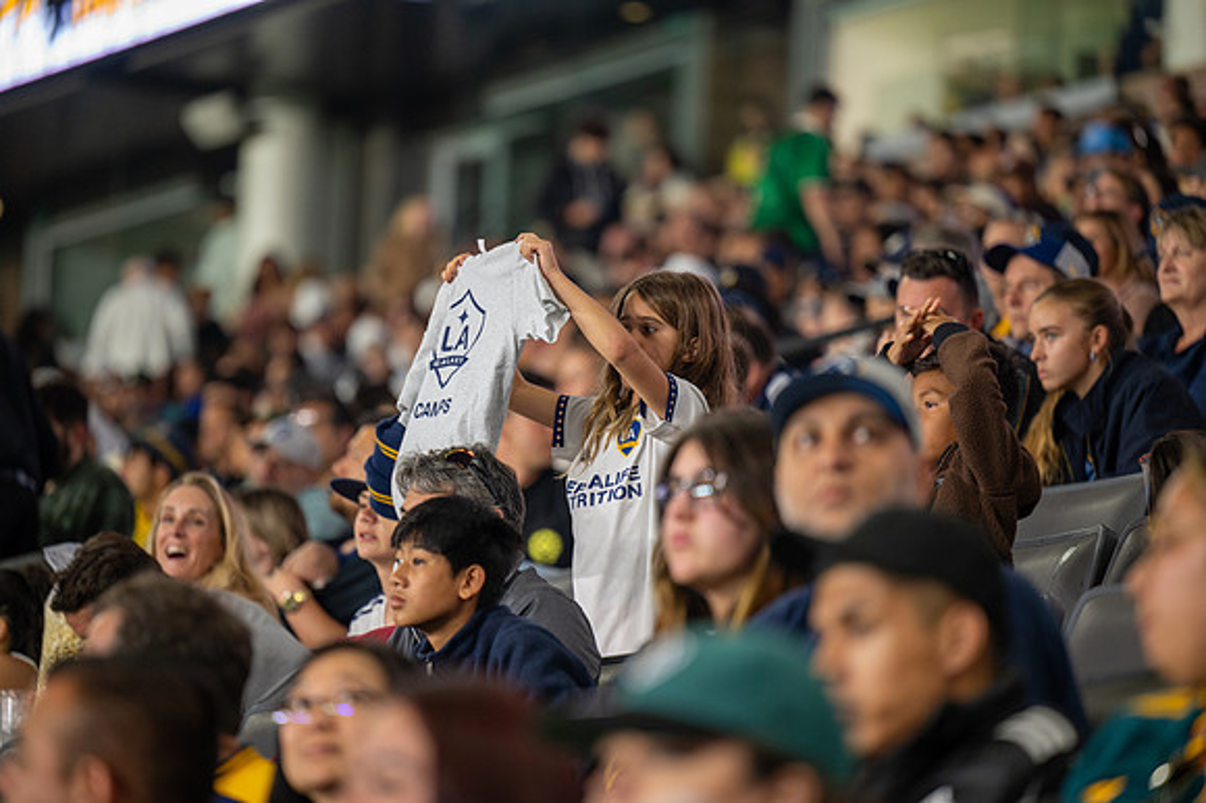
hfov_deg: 10.8
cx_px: 603
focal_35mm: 190
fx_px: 6361
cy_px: 402
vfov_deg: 7.2
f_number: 2.8
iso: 800
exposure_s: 1/200
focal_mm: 190
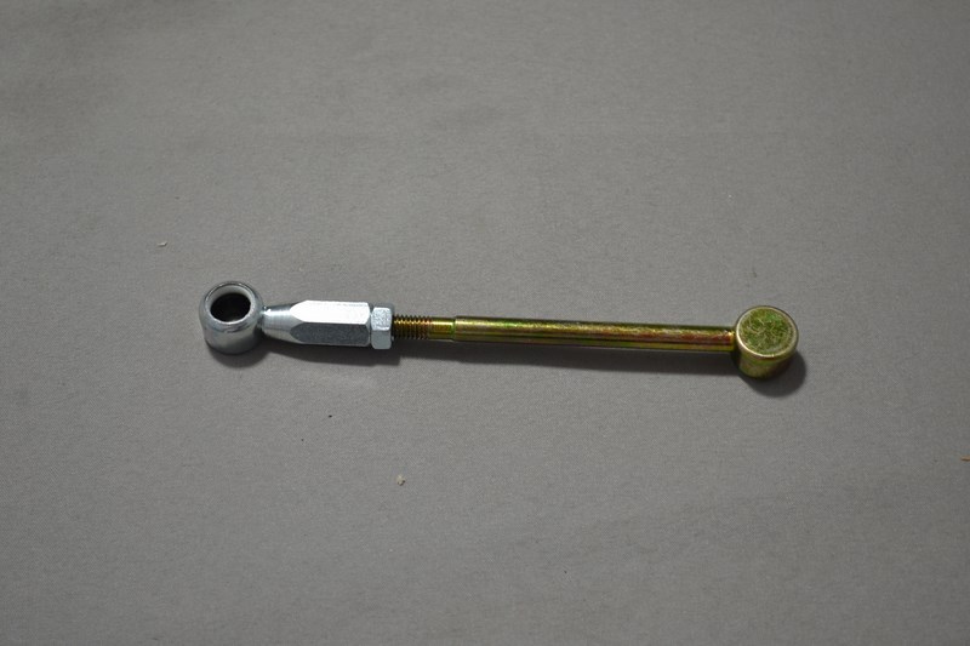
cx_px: 485
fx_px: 1939
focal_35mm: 72
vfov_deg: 18.9
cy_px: 323
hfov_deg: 28.1
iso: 400
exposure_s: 1/25
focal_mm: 48
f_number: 5.6
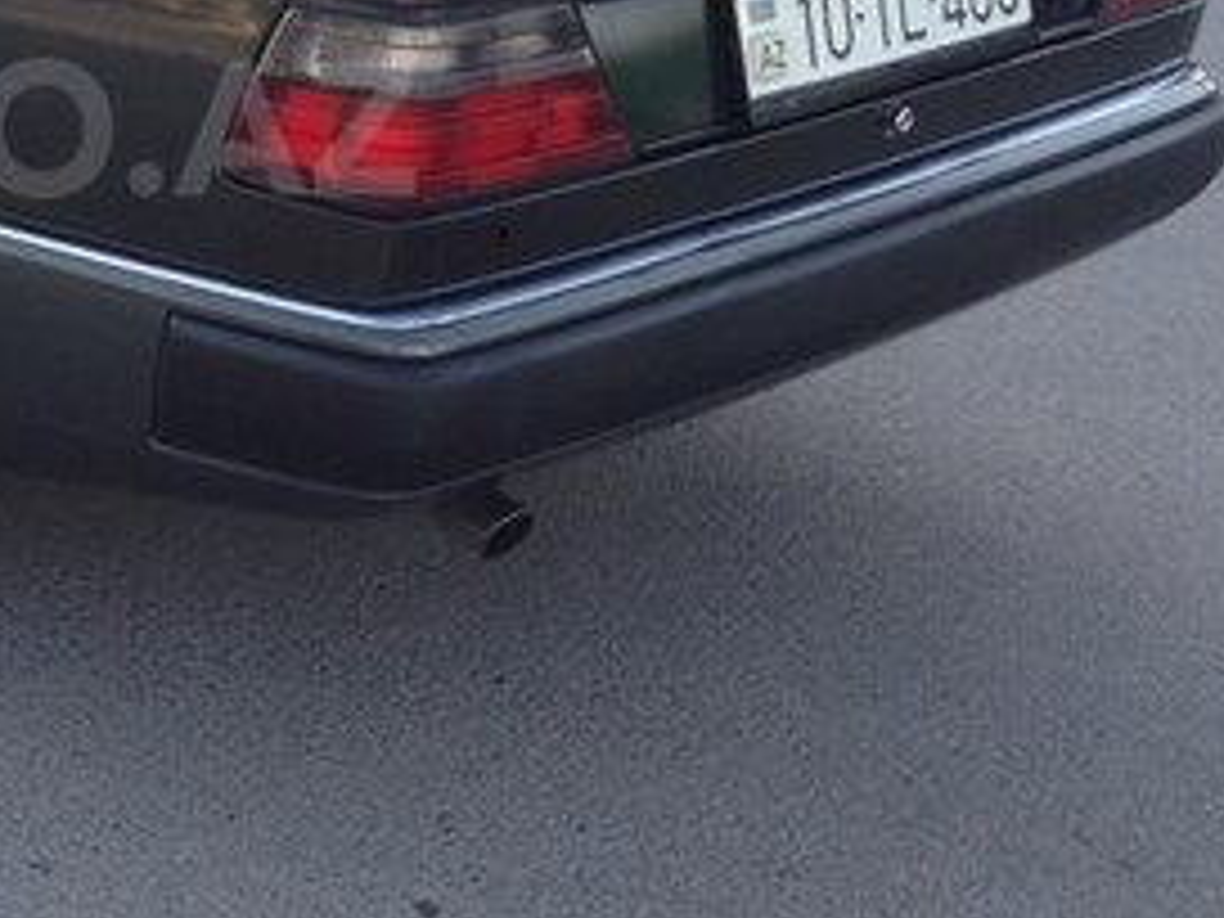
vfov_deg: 18.2
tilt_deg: -14.8
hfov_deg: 23.3
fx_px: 2829
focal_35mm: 80
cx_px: -45
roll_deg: -2.2
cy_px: 128
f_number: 2.4
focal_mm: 4.12
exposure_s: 1/259
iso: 50
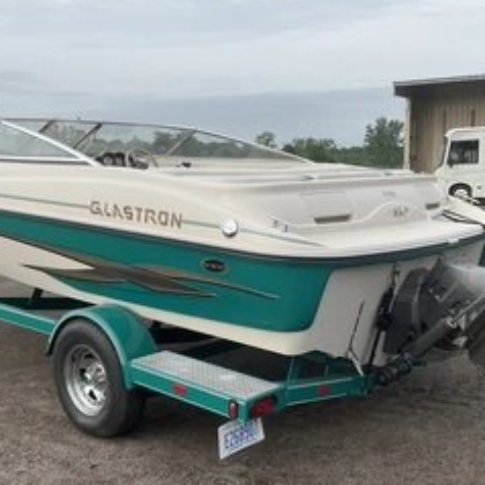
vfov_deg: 39.1
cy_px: 265
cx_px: 249
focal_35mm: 43
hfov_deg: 39.2
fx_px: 682
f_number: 1.8
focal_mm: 3
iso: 25
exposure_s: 1/1342
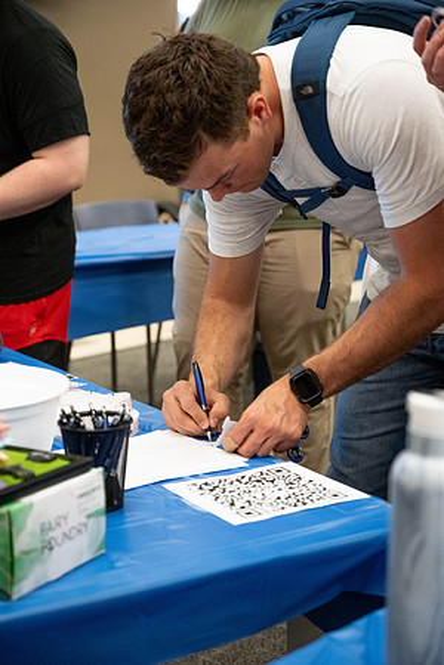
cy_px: 332
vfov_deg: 28.8
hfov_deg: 19.5
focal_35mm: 70
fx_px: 1295
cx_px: 222
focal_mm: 70
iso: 2000
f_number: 4
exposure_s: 1/200
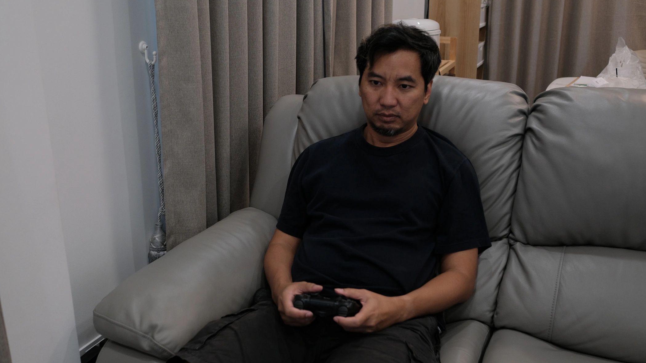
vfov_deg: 32.0
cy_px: 179
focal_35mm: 37
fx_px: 634
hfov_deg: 54.0
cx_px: 321
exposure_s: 1/100
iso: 800
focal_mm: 23
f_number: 3.2
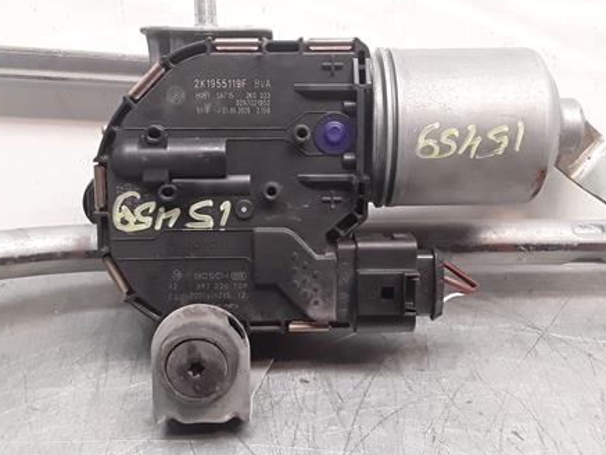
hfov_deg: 45.8
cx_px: 294
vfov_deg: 35.1
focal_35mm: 41
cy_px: 214
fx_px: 718
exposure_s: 1/100
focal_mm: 2.91
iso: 100
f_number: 1.9
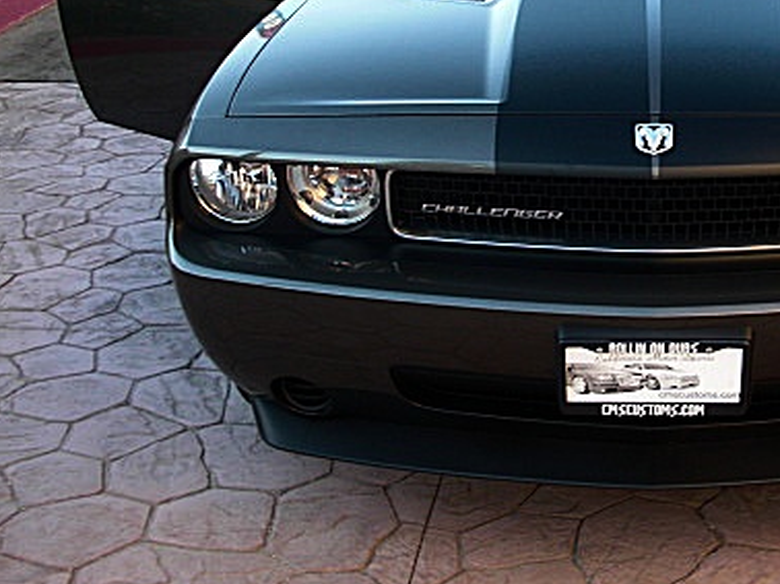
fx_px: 1374
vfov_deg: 23.7
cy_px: 142
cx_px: 652
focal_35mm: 61
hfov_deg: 30.7
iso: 100
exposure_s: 1/60
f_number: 2.8
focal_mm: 6.3
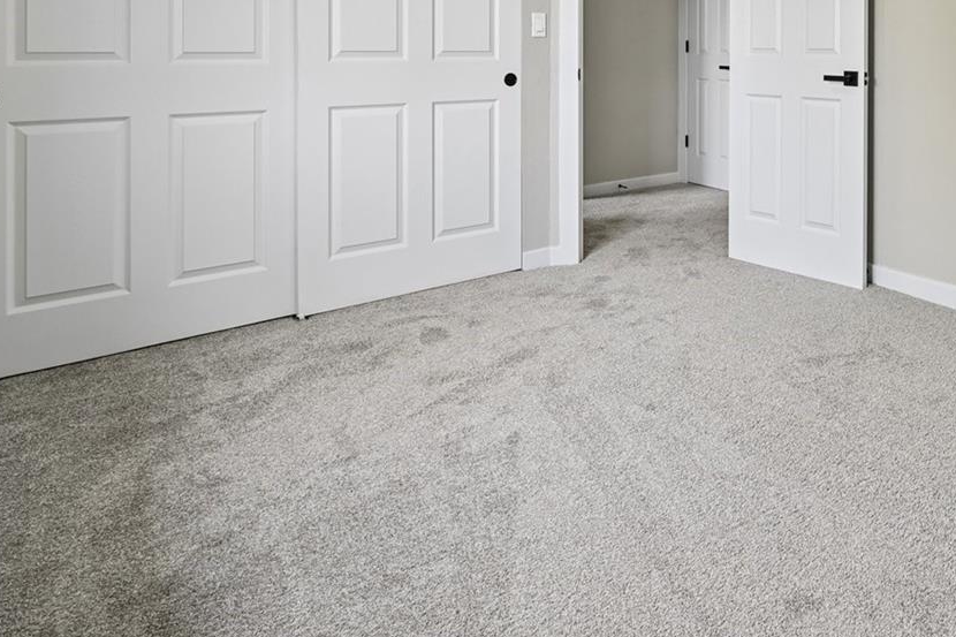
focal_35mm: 27
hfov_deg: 62.7
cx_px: 741
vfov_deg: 43.0
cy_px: 41
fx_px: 717
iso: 180
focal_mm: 14
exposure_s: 1/15
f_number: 10
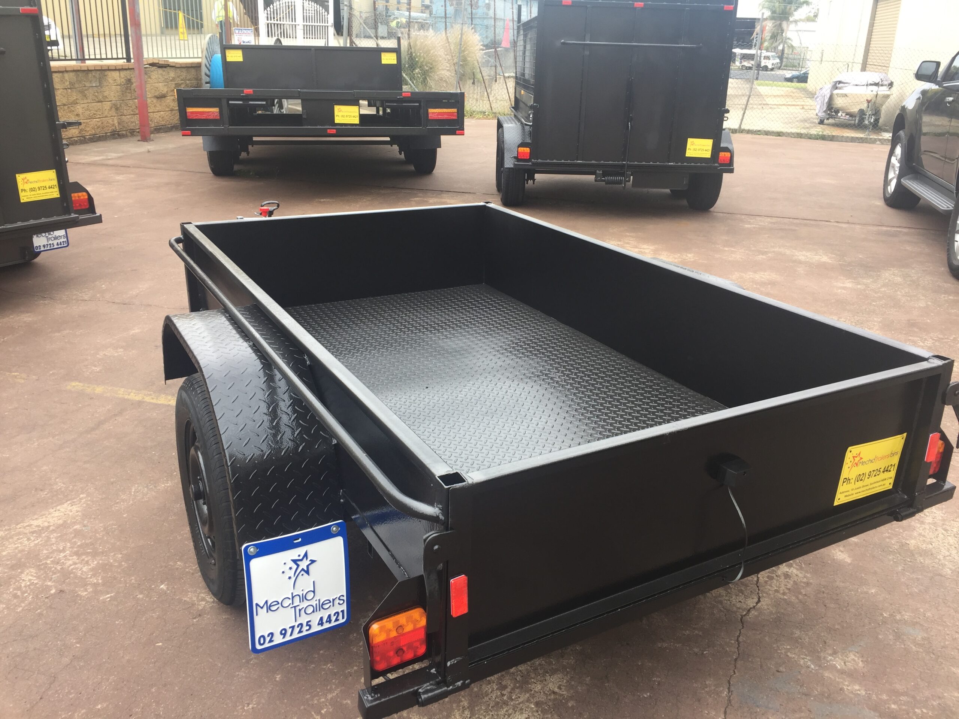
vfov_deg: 48.2
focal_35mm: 29
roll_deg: -3.4
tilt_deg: -19.7
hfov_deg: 61.7
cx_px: 480
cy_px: 360
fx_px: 803
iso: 32
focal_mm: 4.15
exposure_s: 1/105
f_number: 2.2
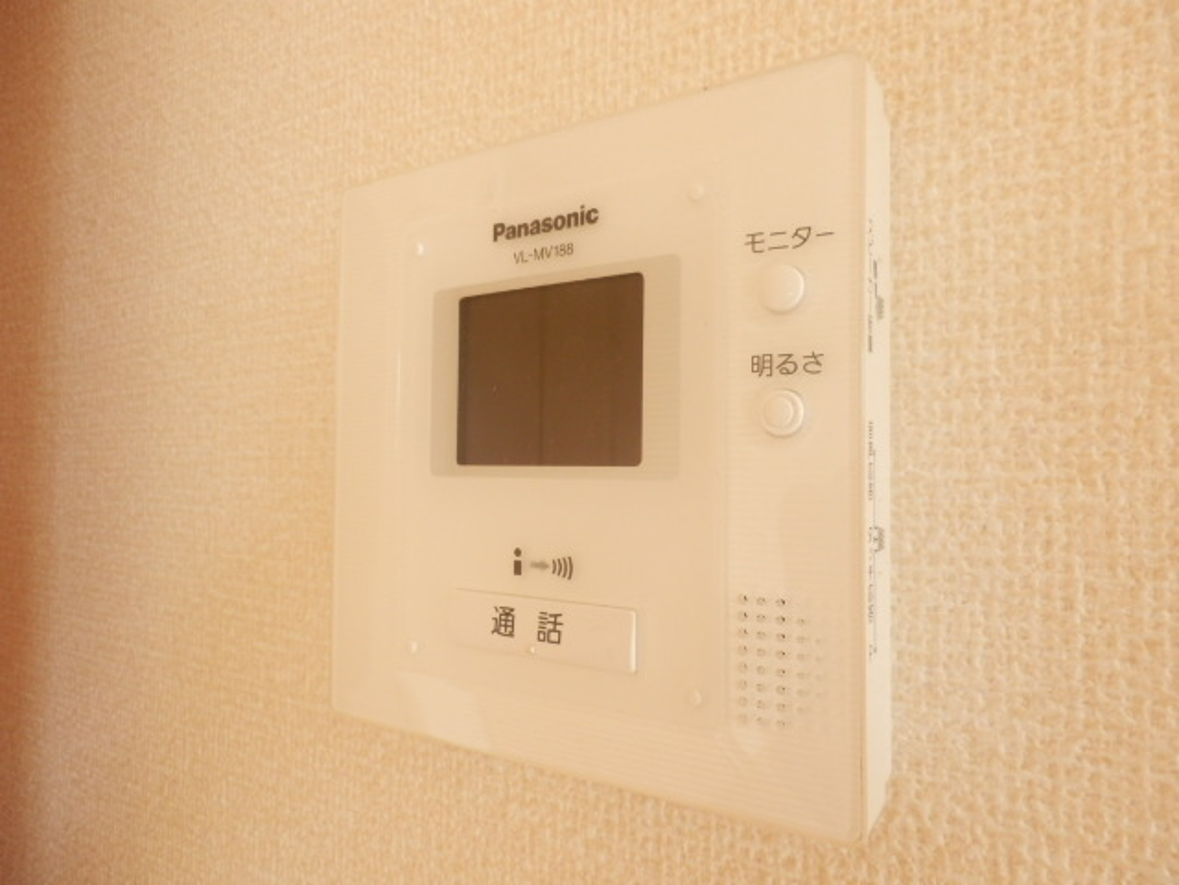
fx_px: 817
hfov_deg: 71.6
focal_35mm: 24
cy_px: 442
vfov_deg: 56.8
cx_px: 590
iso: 320
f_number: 3
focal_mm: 4.2
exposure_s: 1/30
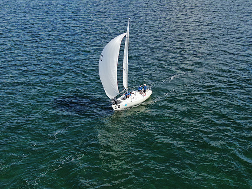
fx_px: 349
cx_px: 126
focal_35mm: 48
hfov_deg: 39.7
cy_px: 94
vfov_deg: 30.3
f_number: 3.8
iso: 100
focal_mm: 8.6
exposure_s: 1/640
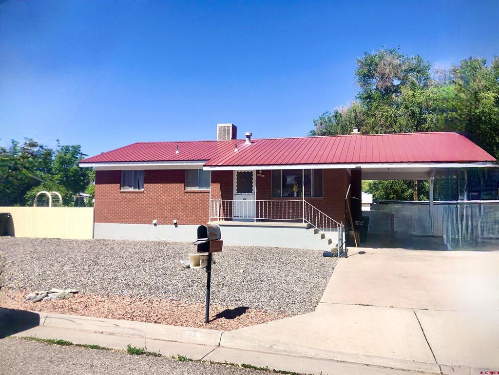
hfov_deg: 63.4
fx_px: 404
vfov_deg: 49.7
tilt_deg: +1.5
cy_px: 188
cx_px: 250
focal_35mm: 28
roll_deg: +0.7
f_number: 1.8
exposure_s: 1/2315
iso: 20
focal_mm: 4
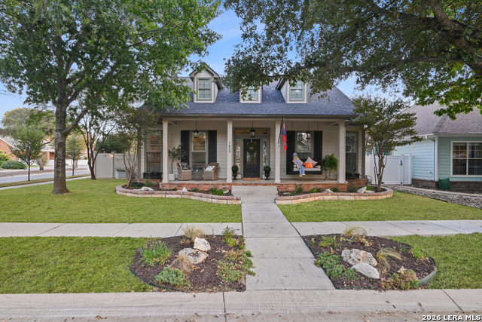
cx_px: 241
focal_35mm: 18
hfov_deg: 88.4
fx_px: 248
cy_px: 161
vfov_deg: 66.0
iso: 200
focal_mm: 18.5
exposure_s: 1/2.5
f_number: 11
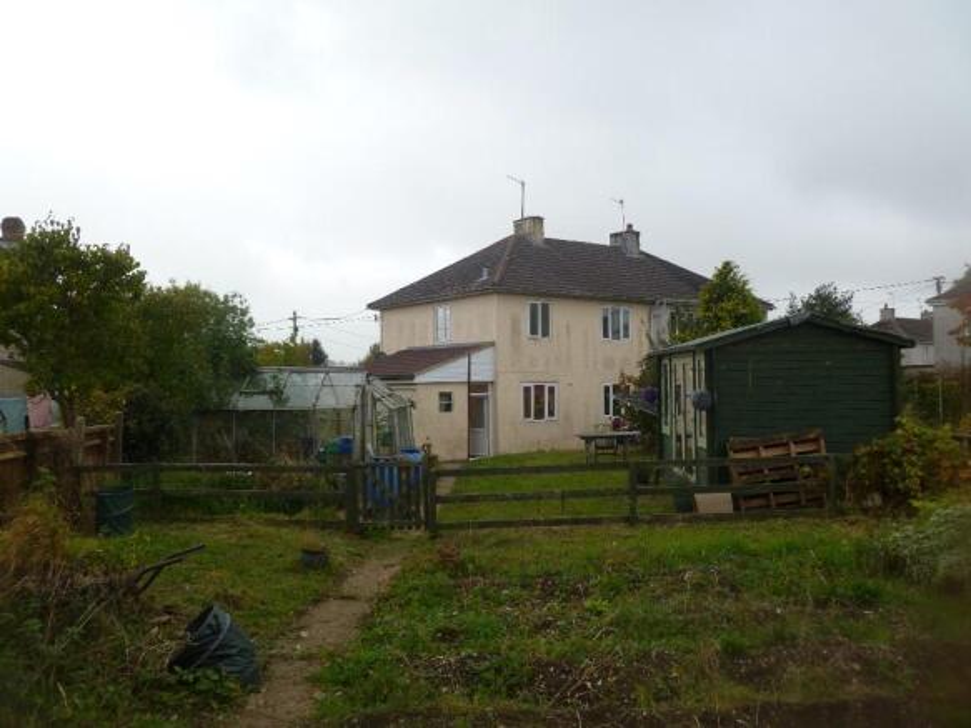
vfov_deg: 49.7
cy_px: 364
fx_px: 785
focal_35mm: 28
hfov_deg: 63.5
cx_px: 486
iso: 80
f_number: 3.3
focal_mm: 5
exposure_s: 1/80
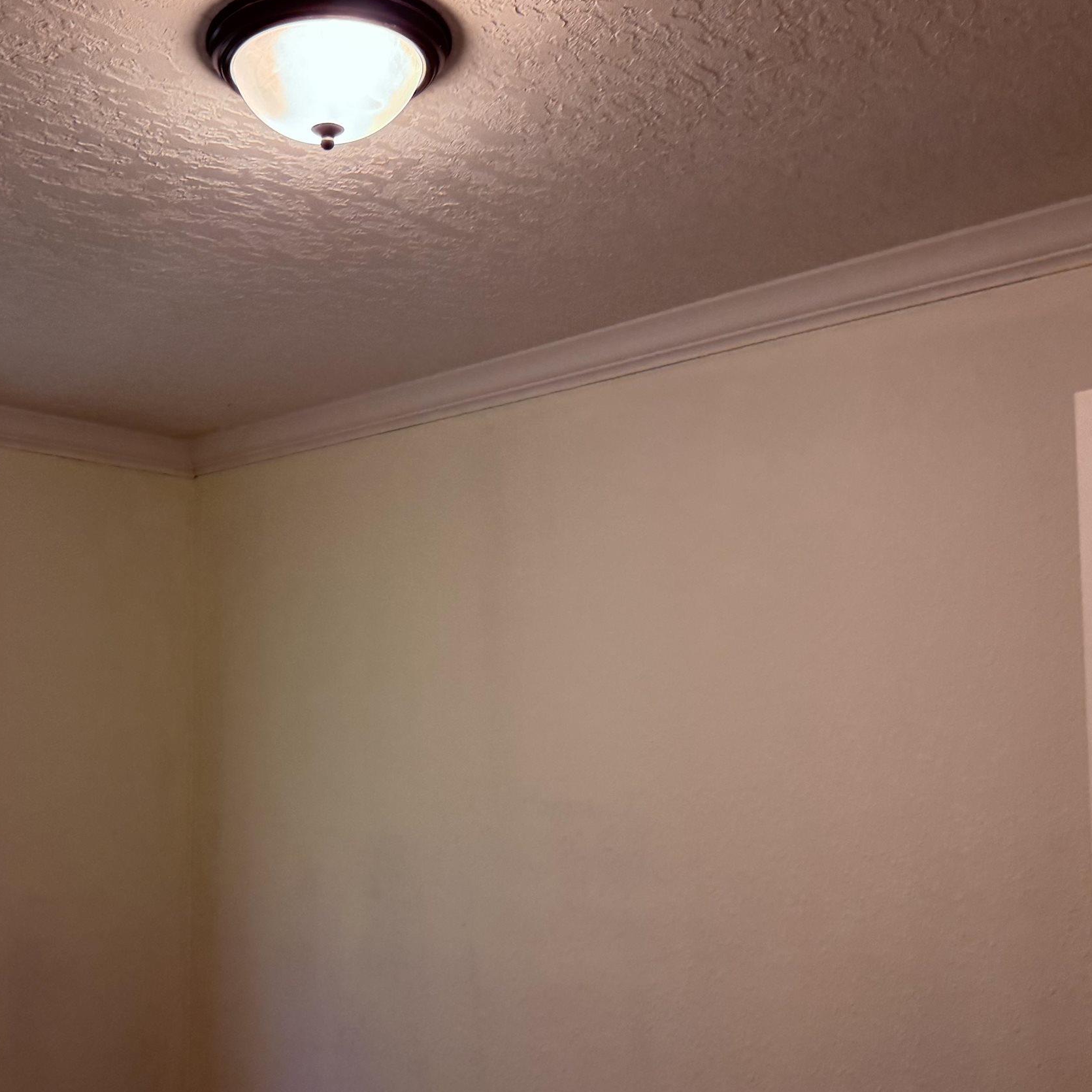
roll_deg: -1.4
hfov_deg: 41.9
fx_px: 1392
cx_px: 318
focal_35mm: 39
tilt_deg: +4.4
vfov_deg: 42.7
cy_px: 624
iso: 200
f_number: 1.78
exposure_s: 1/120
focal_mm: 6.76
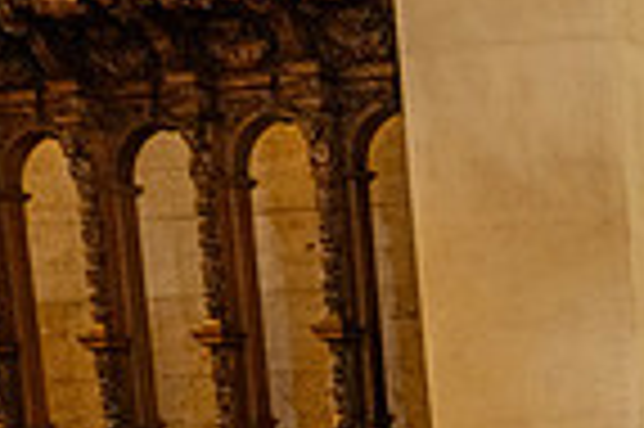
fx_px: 1787
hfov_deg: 16.5
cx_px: 1216
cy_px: 845
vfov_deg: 12.2
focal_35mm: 100
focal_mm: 24
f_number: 4.5
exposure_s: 1/160
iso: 1000
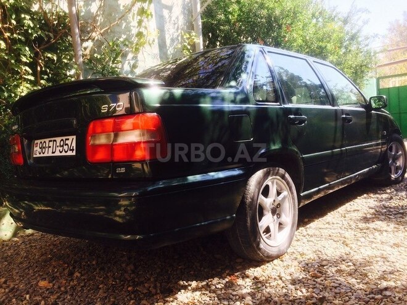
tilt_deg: -8.8
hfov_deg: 61.7
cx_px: 204
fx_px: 341
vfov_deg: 48.2
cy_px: 152
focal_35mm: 29
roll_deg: +6.1
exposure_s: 1/488
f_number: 2.2
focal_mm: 4.15
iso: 32
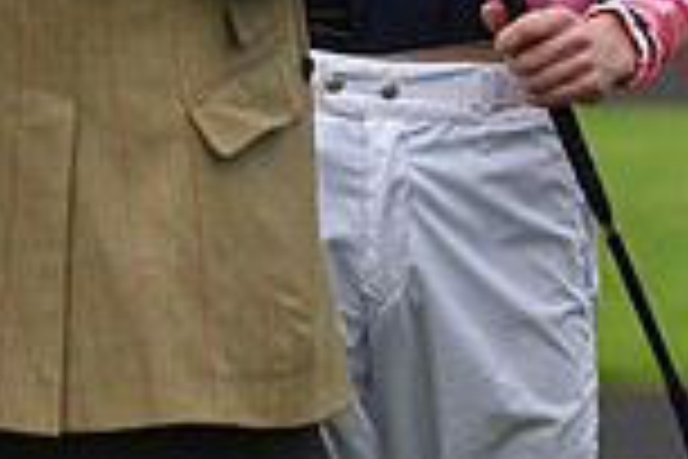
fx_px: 14466
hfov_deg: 2.7
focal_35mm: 757
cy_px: -403
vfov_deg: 1.8
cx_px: 499
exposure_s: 1/2000
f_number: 5.6
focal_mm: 200
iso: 640
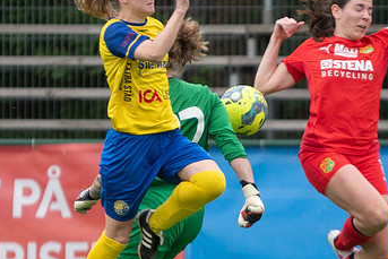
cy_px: 224
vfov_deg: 1.0
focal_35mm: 1331
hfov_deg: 1.5
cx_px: 308
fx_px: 14351
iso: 400
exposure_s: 1/1600
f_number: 3.2
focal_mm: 200
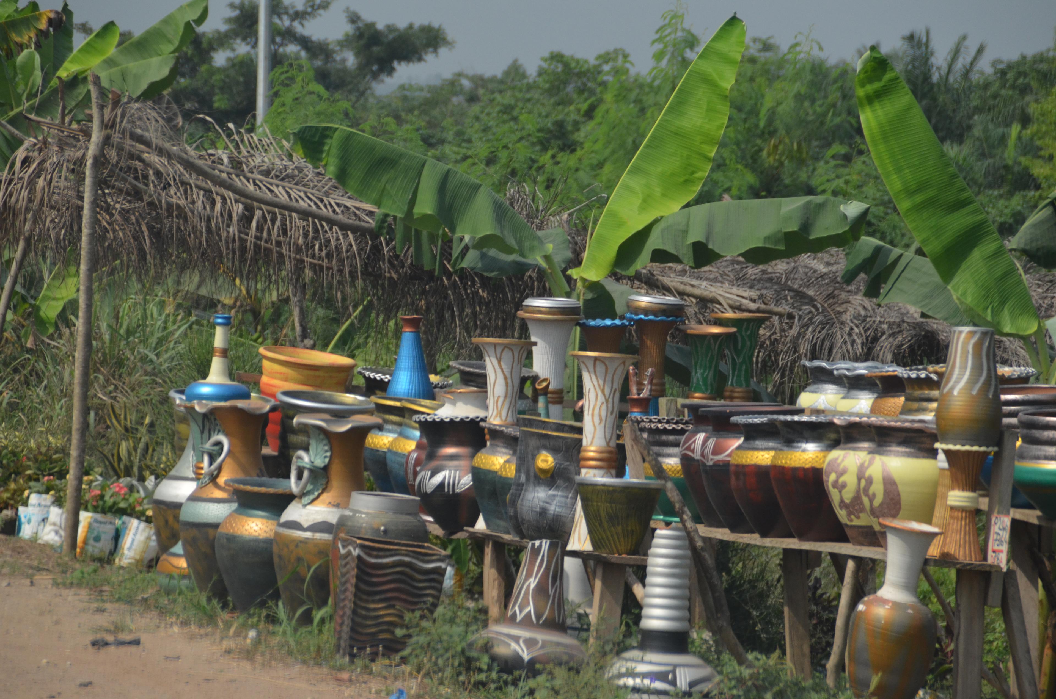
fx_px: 6586
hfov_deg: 9.2
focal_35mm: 225
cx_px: 528
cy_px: 350
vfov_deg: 6.1
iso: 720
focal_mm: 150
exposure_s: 1/1000
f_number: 6.3
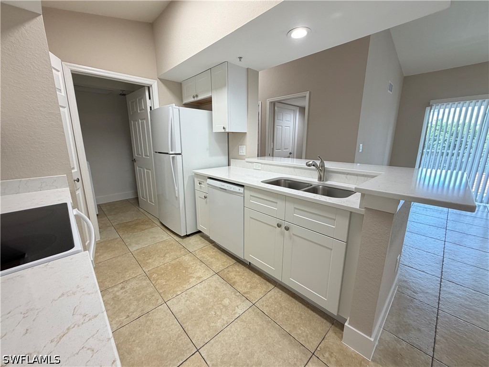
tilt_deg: -12.6
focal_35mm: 14
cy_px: 184
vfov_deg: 85.7
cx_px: 244
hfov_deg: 102.1
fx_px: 198
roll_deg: +0.5
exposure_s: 1/120
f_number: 2.2
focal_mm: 2.22
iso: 200
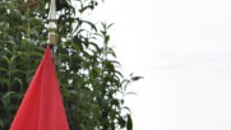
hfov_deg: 5.8
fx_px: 2244
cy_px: 217
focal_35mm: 366
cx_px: -140
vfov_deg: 3.3
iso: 400
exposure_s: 1/1600
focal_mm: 55
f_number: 6.3
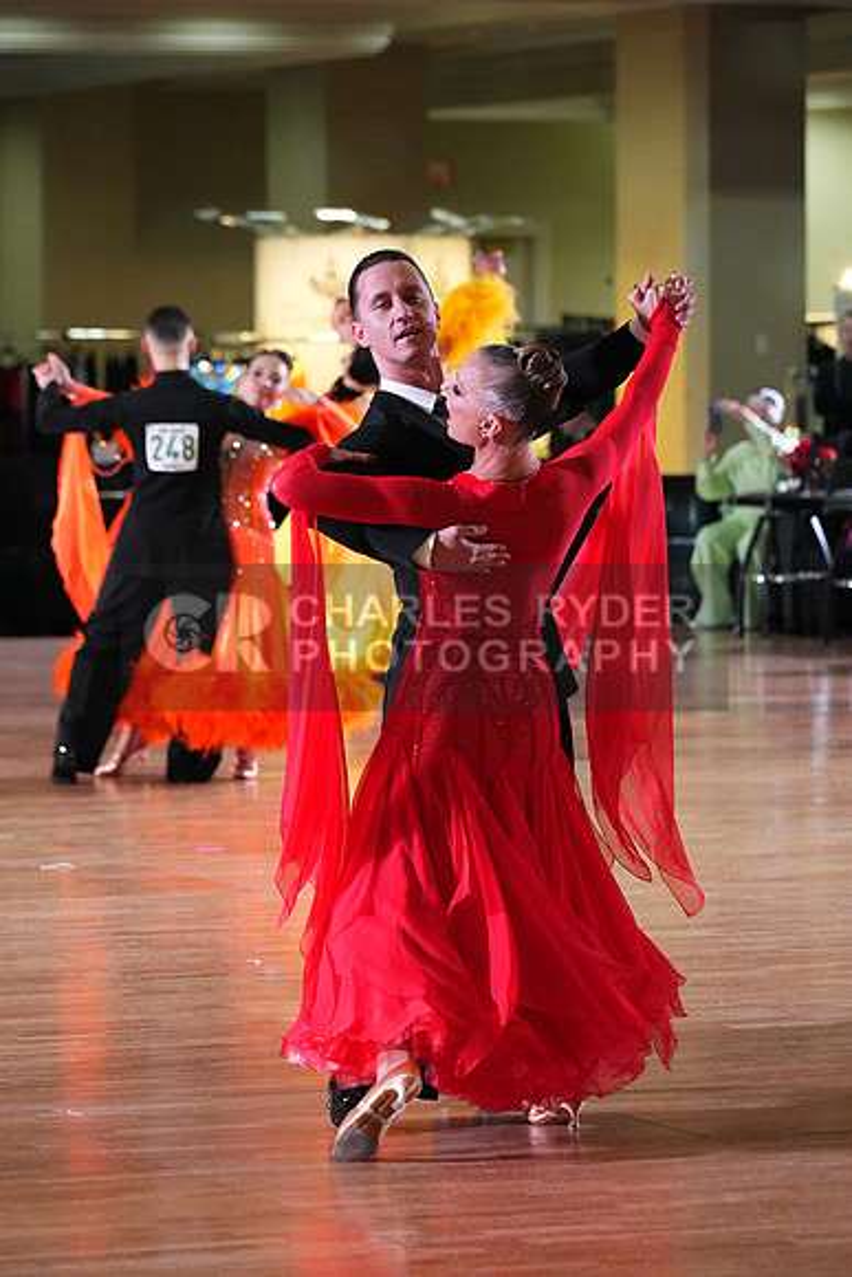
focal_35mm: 179
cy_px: 638
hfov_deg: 7.7
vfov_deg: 11.5
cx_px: 426
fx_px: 6350
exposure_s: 1/400
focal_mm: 179
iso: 10000
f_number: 5.6
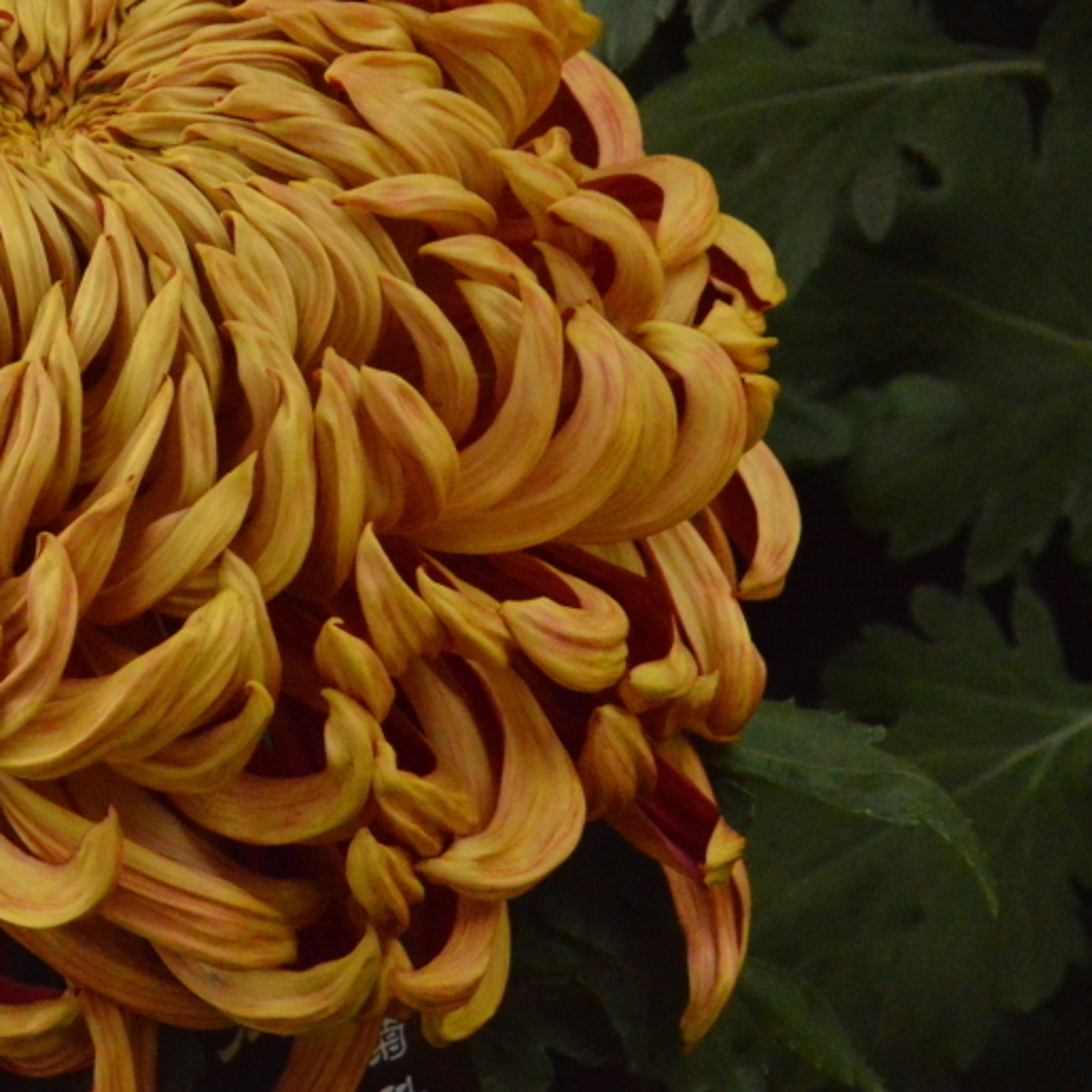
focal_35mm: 309
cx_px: 121
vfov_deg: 5.7
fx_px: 11028
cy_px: 457
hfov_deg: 5.7
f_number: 18
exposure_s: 1/160
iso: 6400
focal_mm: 122
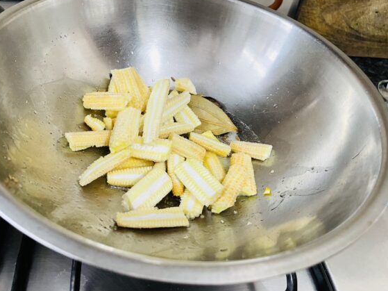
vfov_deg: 51.3
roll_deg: -12.5
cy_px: 141
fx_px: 303
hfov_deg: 65.3
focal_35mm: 27
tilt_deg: -44.5
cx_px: 191
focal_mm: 4.2
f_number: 1.6
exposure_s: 1/50
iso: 200
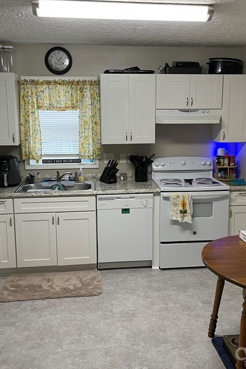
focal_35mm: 37
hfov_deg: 35.9
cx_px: 131
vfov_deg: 51.9
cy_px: 183
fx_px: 379
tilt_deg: -10.8
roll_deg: +0.2
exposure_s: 1/60
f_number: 1.6
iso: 100
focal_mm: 4.2
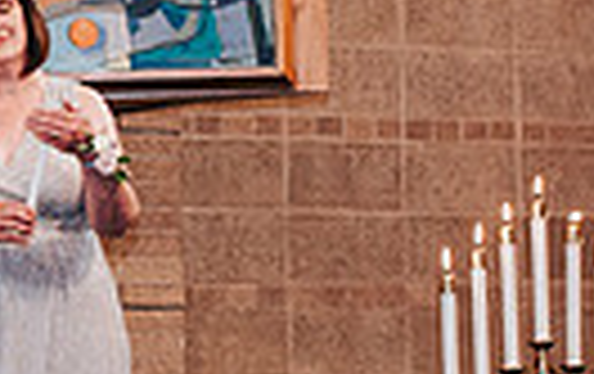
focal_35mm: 210
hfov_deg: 9.7
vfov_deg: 6.3
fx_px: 3405
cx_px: -260
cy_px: 210
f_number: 3.2
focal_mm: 35
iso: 720
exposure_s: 1/125
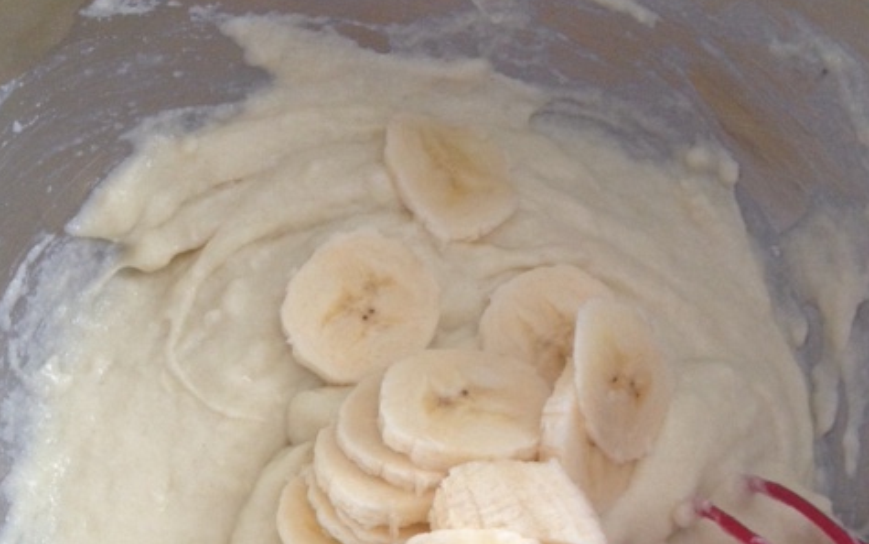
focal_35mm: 50
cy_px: 441
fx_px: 1184
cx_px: 432
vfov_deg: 25.4
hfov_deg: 40.3
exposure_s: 1/20
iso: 160
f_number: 2.4
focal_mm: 4.28
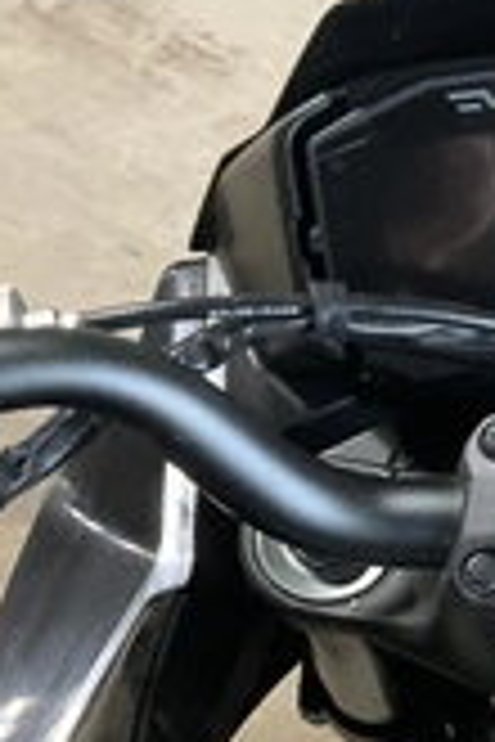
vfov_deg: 27.6
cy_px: 463
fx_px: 1506
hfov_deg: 17.4
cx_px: 666
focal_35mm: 73
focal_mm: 3
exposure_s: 1/59
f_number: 1.8
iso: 320
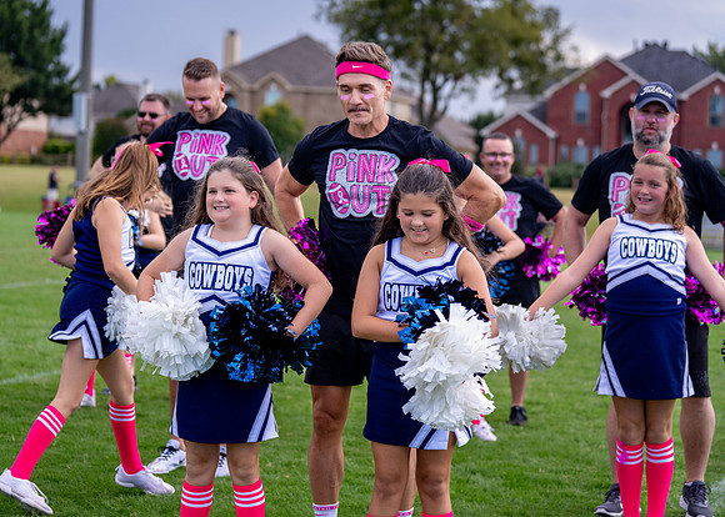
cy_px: 221
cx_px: 345
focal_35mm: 88
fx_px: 1807
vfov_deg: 16.3
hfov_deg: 22.7
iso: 500
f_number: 2.8
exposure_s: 1/4000
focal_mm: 70
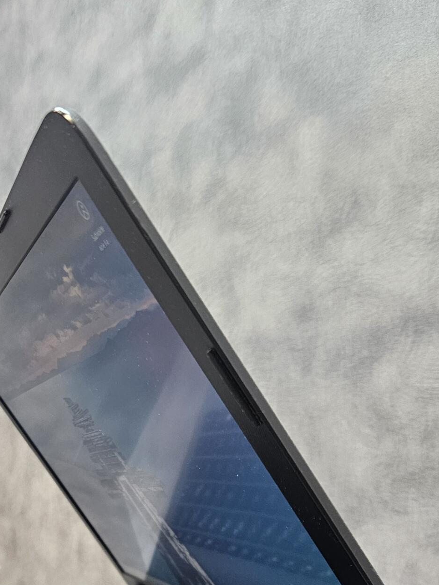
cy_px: 492
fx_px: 795
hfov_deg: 30.0
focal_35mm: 47
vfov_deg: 38.4
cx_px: 71
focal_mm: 5.4
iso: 320
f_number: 1.8
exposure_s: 1/100
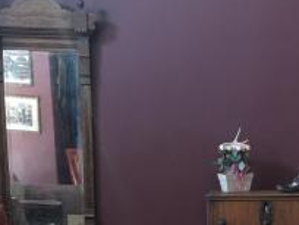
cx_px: 273
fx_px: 786
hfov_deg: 21.1
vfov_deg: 15.9
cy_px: 225
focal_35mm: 91
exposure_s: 1/15
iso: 32
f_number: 2.2
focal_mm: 4.15
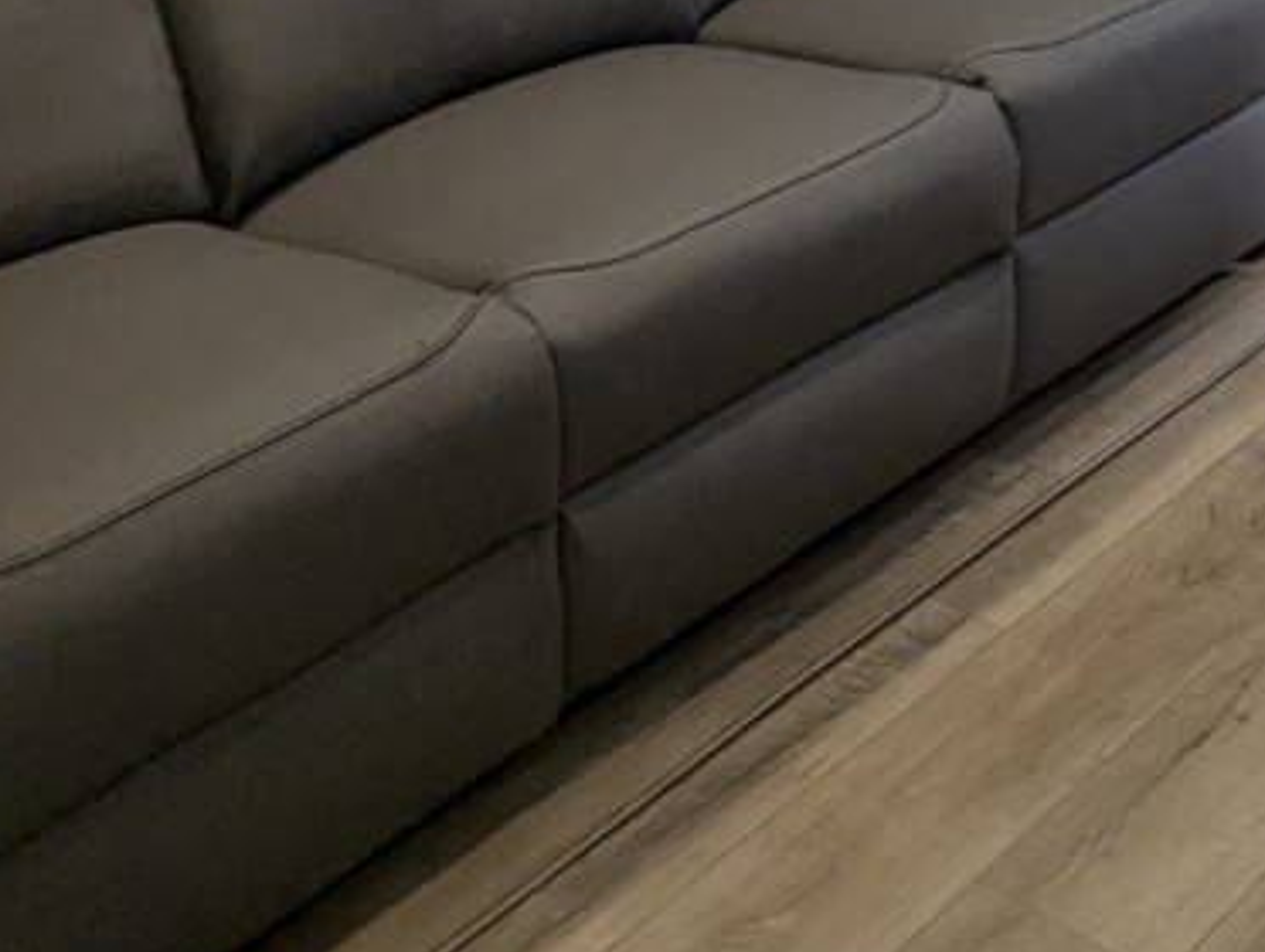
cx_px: 1406
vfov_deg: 20.7
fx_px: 2195
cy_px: -486
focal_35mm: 60
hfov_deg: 29.0
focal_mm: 2.35
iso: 162
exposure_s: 1/125
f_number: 2.2
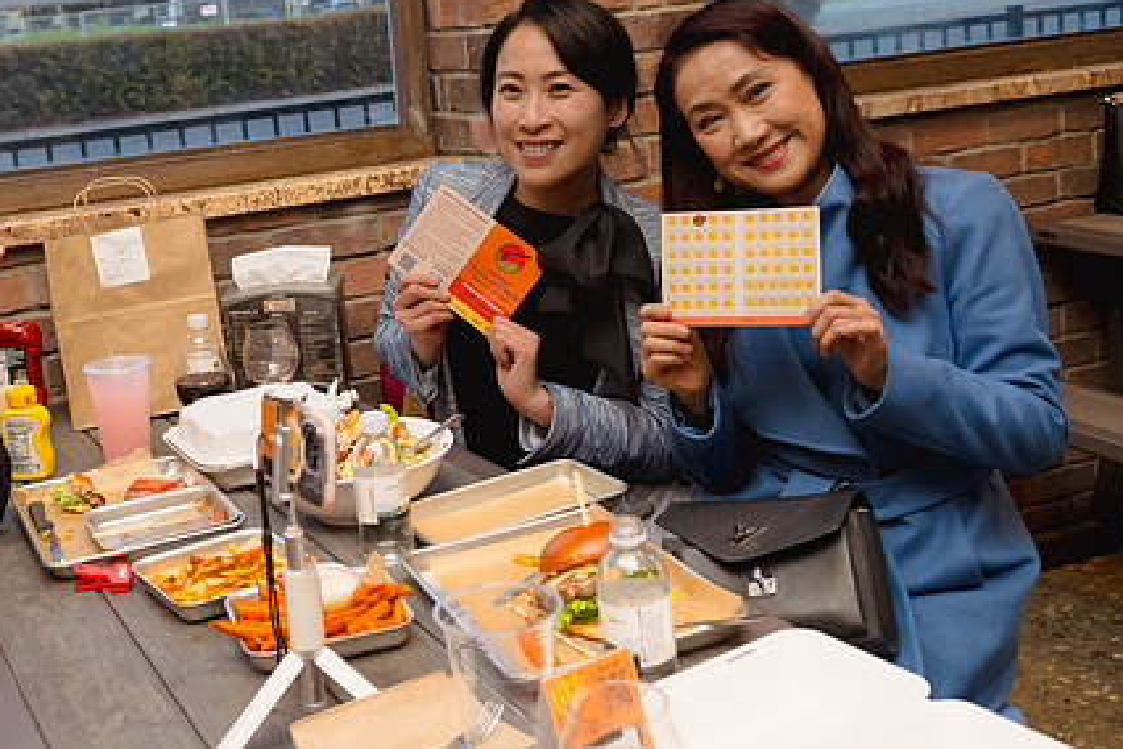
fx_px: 1466
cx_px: 382
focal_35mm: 47
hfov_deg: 41.4
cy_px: 241
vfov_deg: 28.4
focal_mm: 23
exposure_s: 1/160
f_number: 3.5
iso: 400
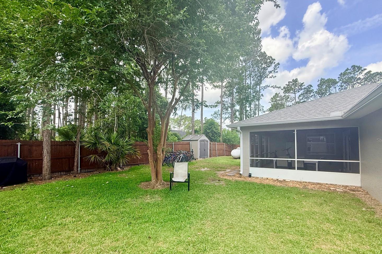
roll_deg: +0.4
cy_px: 140
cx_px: 192
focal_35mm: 16
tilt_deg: +2.1
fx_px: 170
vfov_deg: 73.6
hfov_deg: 96.7
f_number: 2.2
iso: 64
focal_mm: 2.22
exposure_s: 1/540
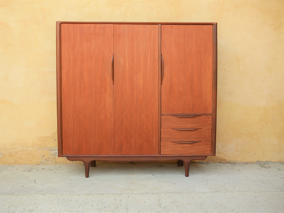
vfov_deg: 36.0
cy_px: 106
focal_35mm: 40
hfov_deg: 46.8
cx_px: 142
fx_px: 328
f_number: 2.8
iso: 200
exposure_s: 1/250
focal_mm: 20
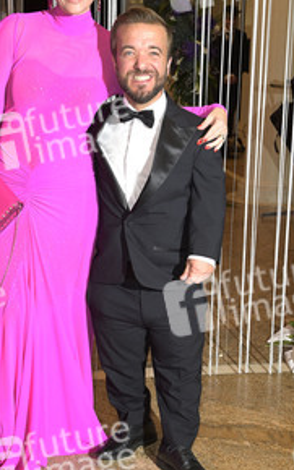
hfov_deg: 21.9
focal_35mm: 59
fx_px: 757
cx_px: 99
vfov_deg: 34.5
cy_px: 217
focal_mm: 42
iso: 2500
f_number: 5.6
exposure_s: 1/50
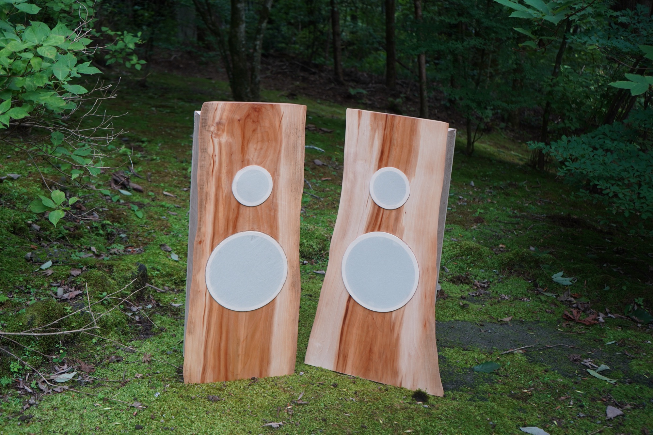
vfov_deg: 29.9
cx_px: 326
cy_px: 218
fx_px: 816
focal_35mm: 45
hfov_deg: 43.6
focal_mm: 45
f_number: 4.5
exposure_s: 1/160
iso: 400
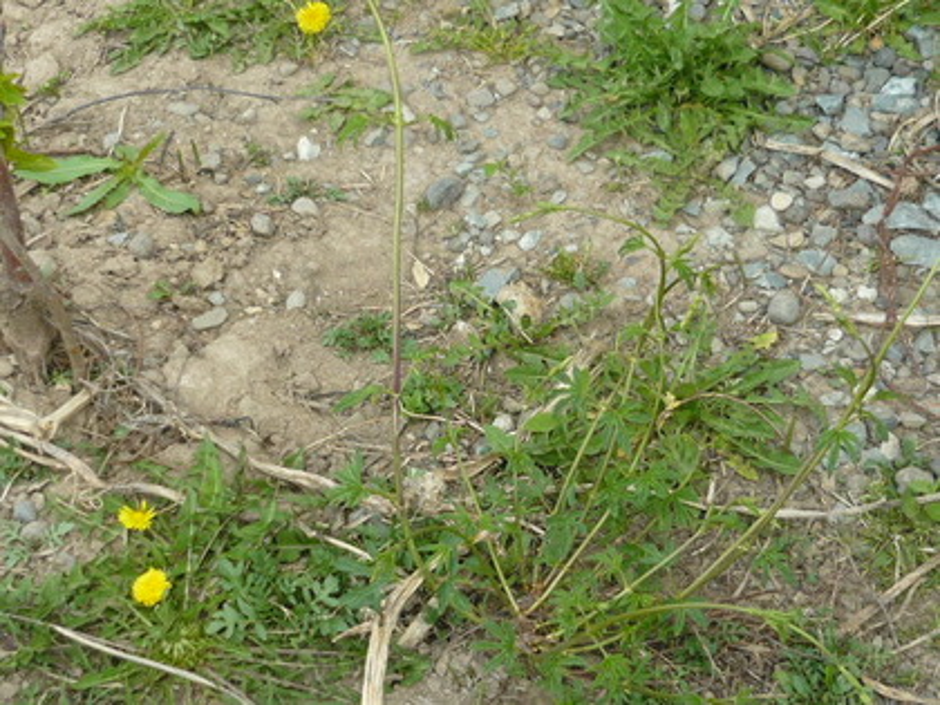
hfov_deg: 26.0
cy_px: 352
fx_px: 2037
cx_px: 470
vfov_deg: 19.6
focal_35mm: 75
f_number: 3.1
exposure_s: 1/500
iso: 100
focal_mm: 7.8
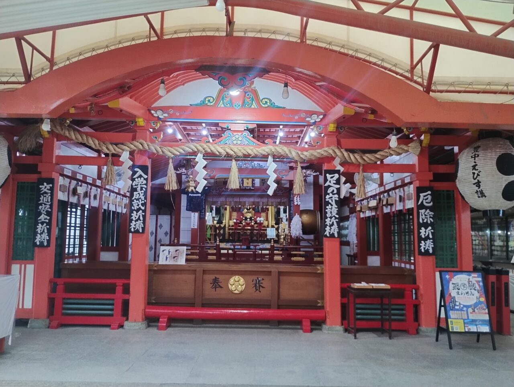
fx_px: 416
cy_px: 194
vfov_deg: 49.9
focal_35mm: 28
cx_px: 257
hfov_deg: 63.4
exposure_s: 1/33.3
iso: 1113
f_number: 1.8
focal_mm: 4.27
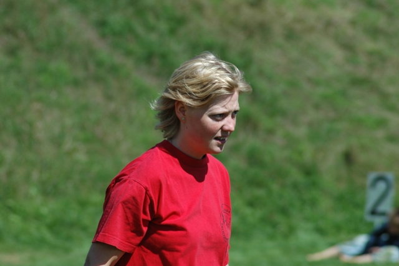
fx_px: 3323
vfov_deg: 4.6
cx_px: 200
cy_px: 133
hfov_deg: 6.9
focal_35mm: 300
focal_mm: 200
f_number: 7.1
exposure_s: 1/800
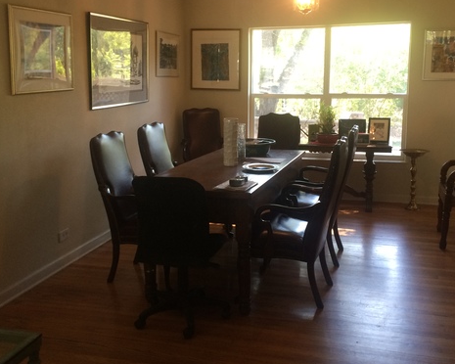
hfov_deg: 46.8
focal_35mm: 39
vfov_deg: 38.1
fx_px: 525
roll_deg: +0.8
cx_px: 228
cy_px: 144
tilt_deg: -8.2
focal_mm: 4.15
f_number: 2.2
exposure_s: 1/30
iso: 50
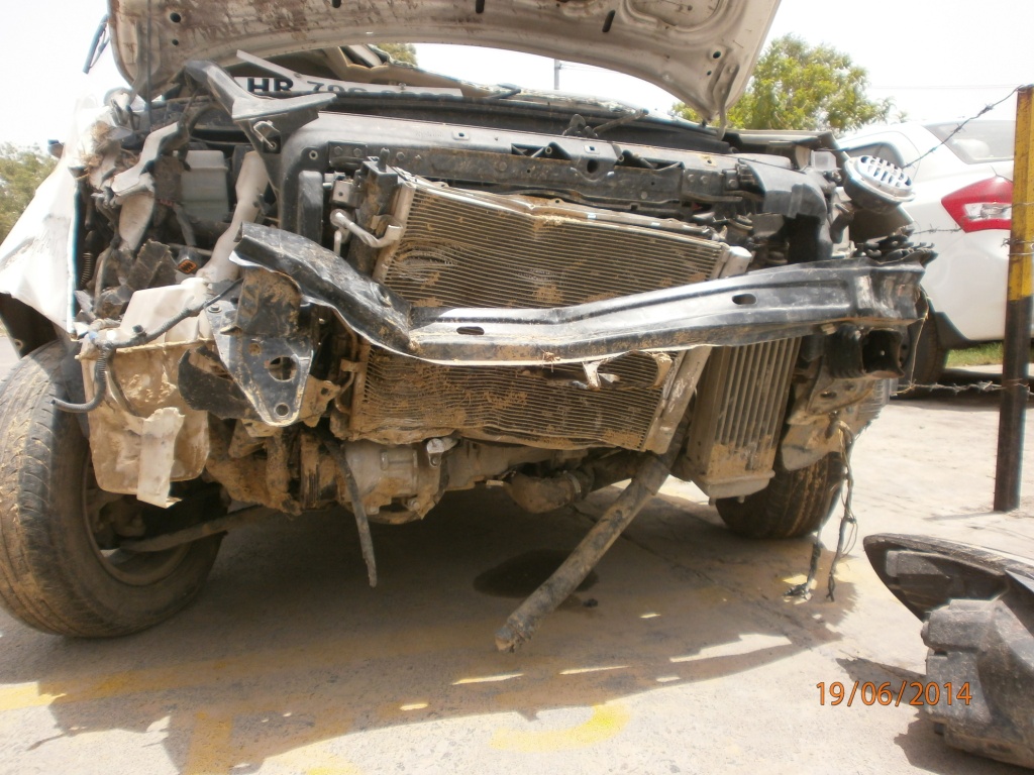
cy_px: 388
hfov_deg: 65.3
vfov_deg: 51.4
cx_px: 517
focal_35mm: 27
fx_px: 807
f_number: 2.9
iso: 100
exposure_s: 1/640
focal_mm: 4.8
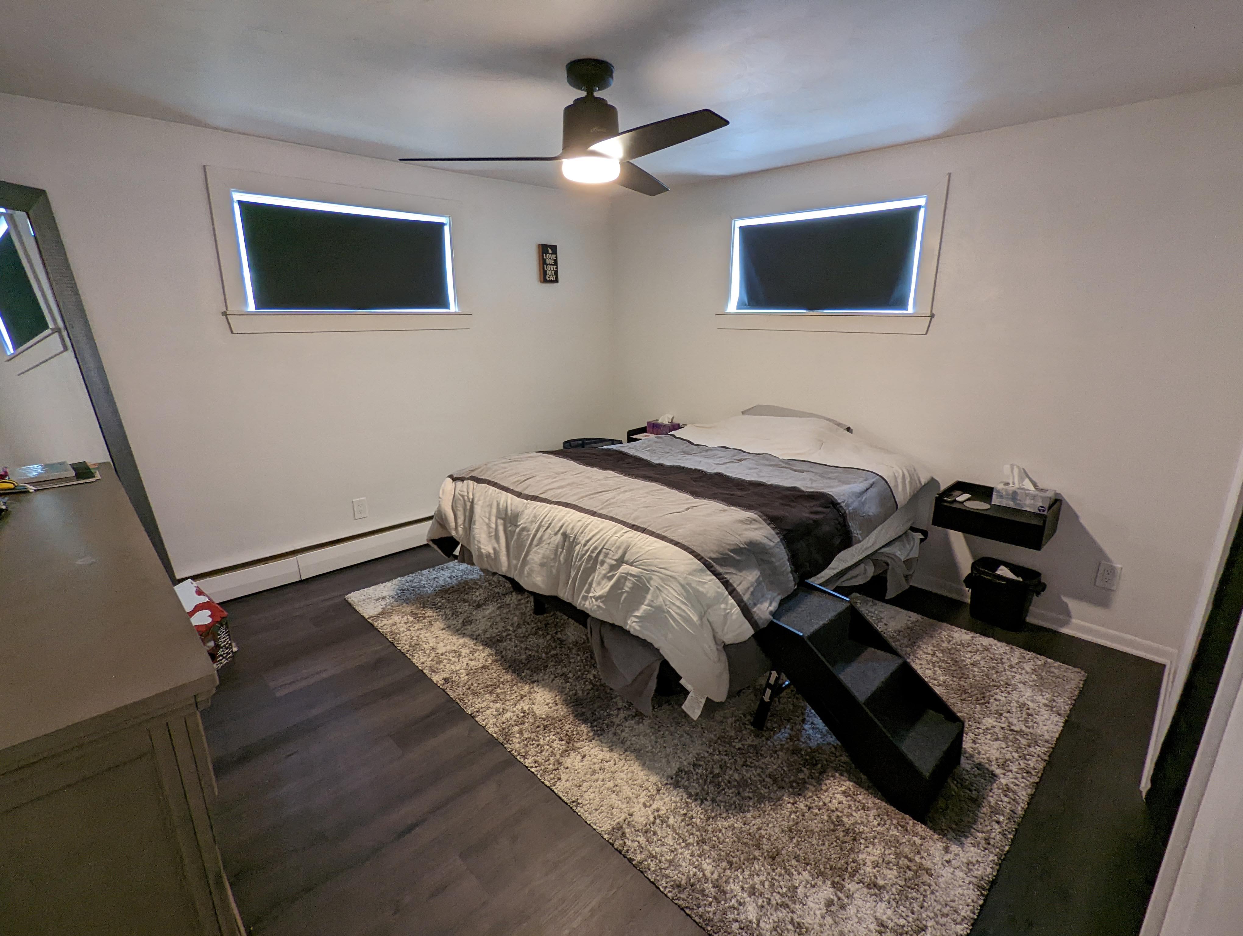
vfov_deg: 78.2
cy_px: 468
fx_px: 575
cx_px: 622
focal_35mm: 16
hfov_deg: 94.4
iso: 277
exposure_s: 1/30
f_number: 2.2
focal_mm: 2.35
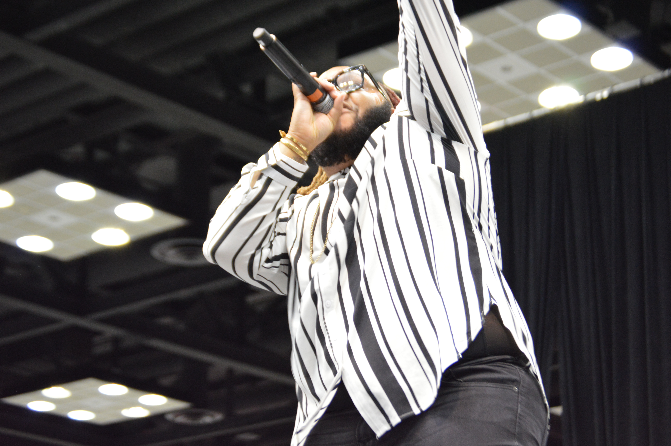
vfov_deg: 16.5
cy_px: 223
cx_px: 336
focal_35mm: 82
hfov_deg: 24.6
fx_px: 1536
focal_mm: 55
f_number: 4
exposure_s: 1/60
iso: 1400
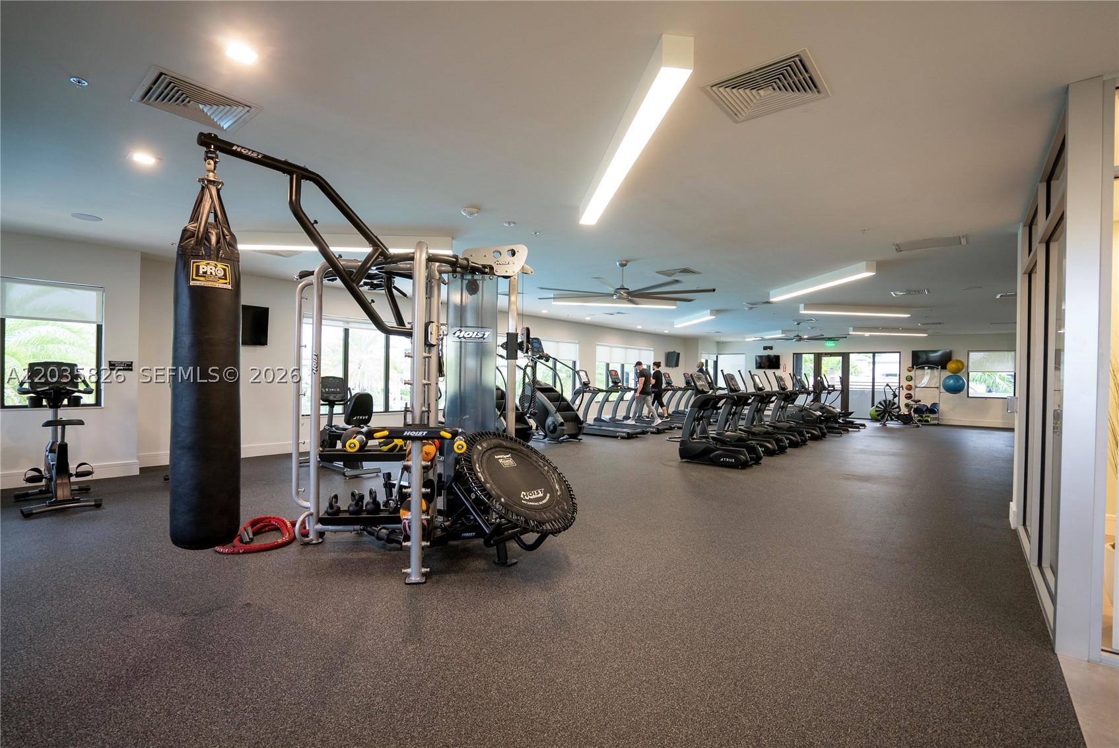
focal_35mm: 16
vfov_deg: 73.8
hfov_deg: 96.7
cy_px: 374
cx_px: 560
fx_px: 498
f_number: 4
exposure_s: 1/30
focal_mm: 16
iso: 800
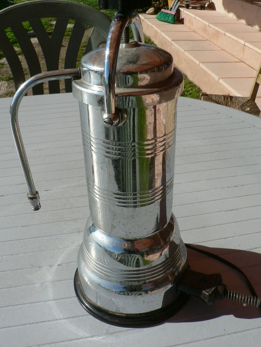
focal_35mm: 36
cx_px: 130
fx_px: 362
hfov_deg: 39.7
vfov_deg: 51.4
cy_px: 174
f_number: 5.6
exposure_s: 1/400
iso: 80
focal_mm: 6
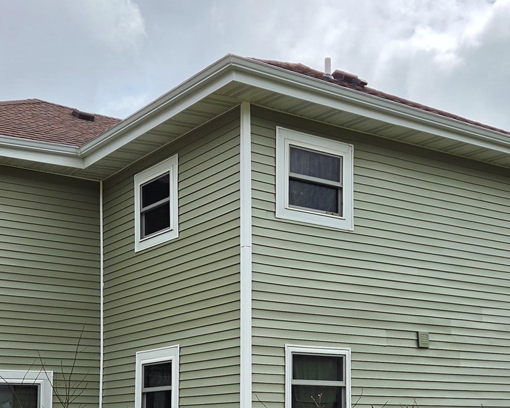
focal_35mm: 59
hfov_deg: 32.0
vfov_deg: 25.1
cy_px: 360
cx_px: 246
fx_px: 890
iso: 64
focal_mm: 5.4
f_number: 1.8
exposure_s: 1/7887
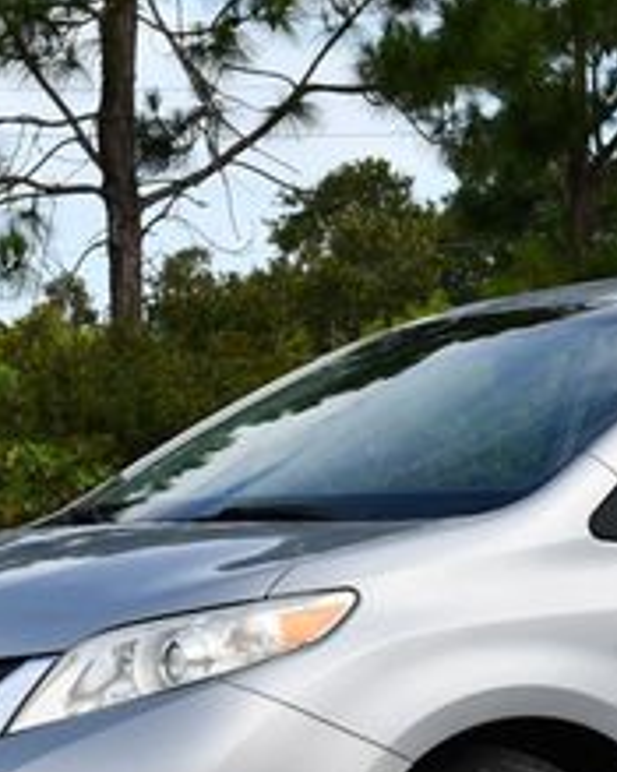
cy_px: 564
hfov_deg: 9.3
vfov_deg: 11.7
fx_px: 3769
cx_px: 698
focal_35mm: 165
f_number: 8
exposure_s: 1/250
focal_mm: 30
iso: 200
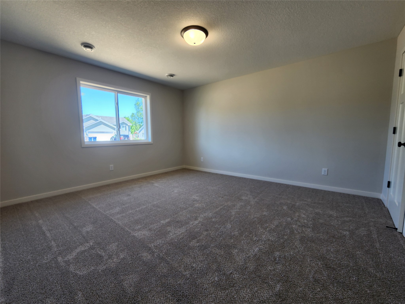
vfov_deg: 89.9
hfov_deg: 106.2
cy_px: 152
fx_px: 152
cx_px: 202
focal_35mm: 13
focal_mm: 2.2
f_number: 2.2
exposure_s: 1/60
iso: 64
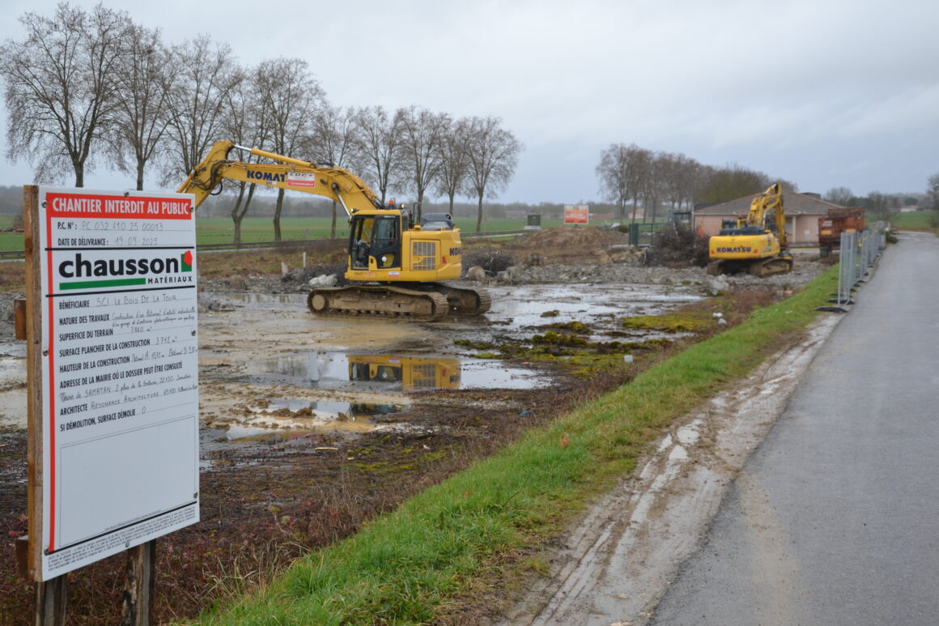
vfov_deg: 29.9
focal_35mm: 45
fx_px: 1174
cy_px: 313
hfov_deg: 43.6
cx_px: 470
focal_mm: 30
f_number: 5.6
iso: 320
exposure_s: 1/125
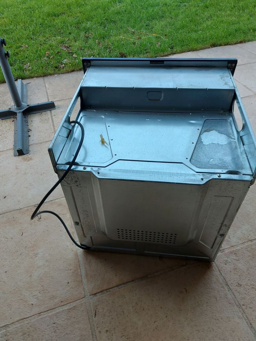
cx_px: 128
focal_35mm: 24
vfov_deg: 71.6
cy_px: 170
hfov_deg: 56.8
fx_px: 237
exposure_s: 1/50
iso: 40
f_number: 1.8
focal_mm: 5.23
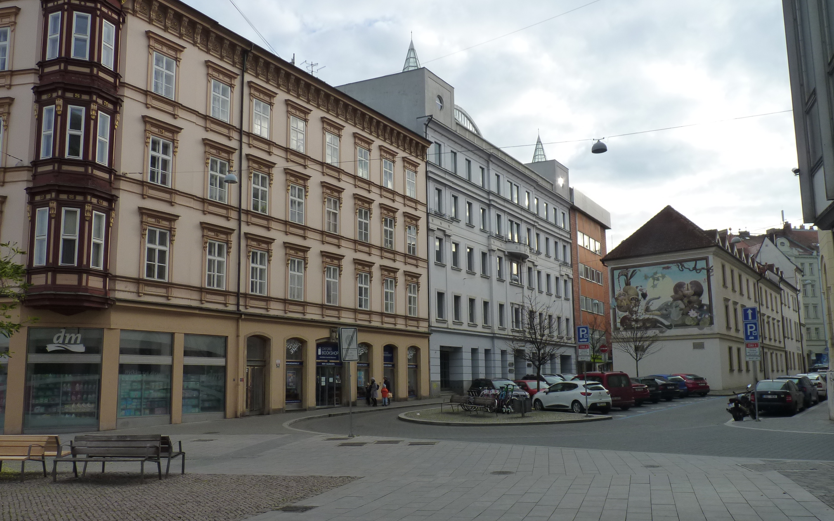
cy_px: 288
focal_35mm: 29
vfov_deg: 43.1
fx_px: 659
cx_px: 416
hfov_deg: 64.6
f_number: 4.5
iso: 125
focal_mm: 4.8
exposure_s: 1/250
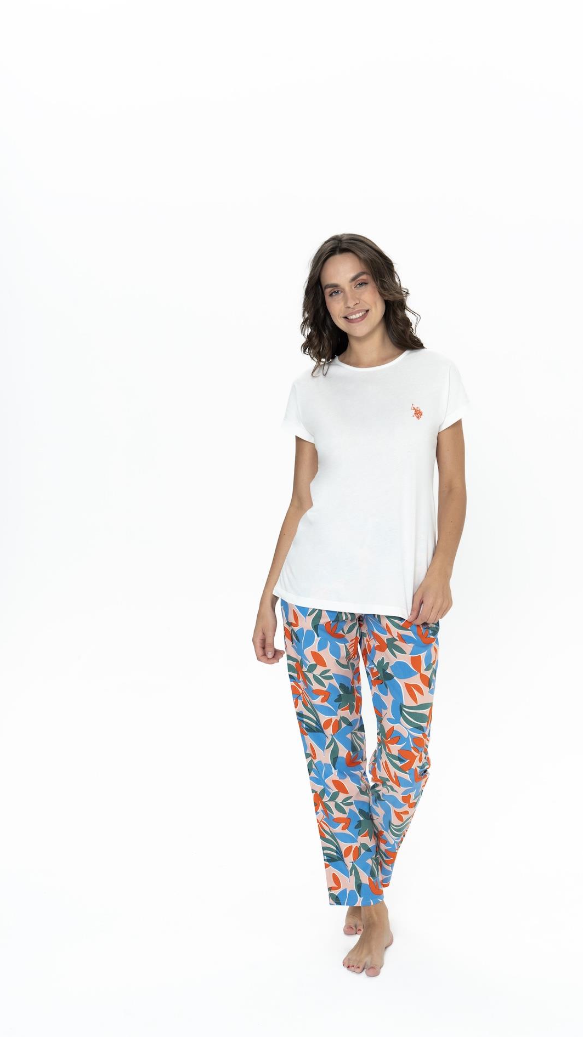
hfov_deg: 23.9
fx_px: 1375
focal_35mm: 50
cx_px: 341
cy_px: 513
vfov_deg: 41.3
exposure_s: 1/125
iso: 400
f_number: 9
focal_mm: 47
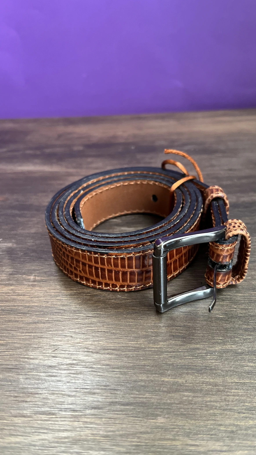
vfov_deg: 66.1
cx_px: 129
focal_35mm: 29
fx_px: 350
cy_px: 223
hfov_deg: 40.2
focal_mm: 5.1
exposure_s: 1/50
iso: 400
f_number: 1.6
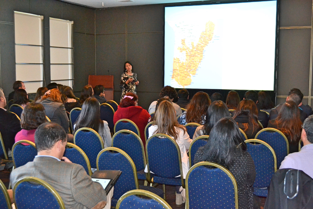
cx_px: 156
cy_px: 104
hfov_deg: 41.1
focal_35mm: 48
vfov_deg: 28.1
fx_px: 417
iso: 3200
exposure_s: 1/60
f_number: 4.8
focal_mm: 32
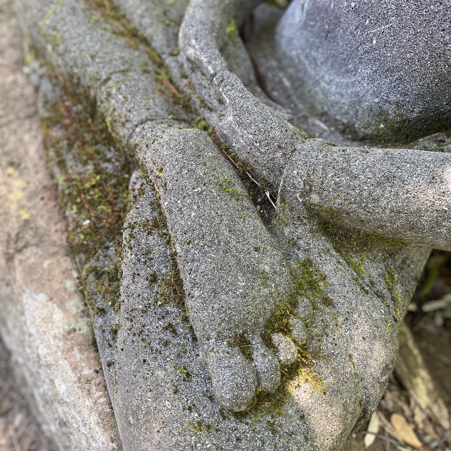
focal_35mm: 31
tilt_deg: -55.1
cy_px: 162
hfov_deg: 52.5
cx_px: 224
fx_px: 457
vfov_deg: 51.8
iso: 125
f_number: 1.8
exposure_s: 1/74
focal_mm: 4.25
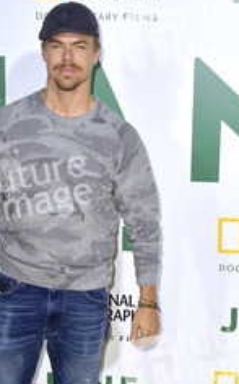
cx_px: 56
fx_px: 867
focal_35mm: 83
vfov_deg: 24.7
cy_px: 277
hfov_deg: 15.6
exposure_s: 1/320
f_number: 6.3
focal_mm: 48
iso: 500
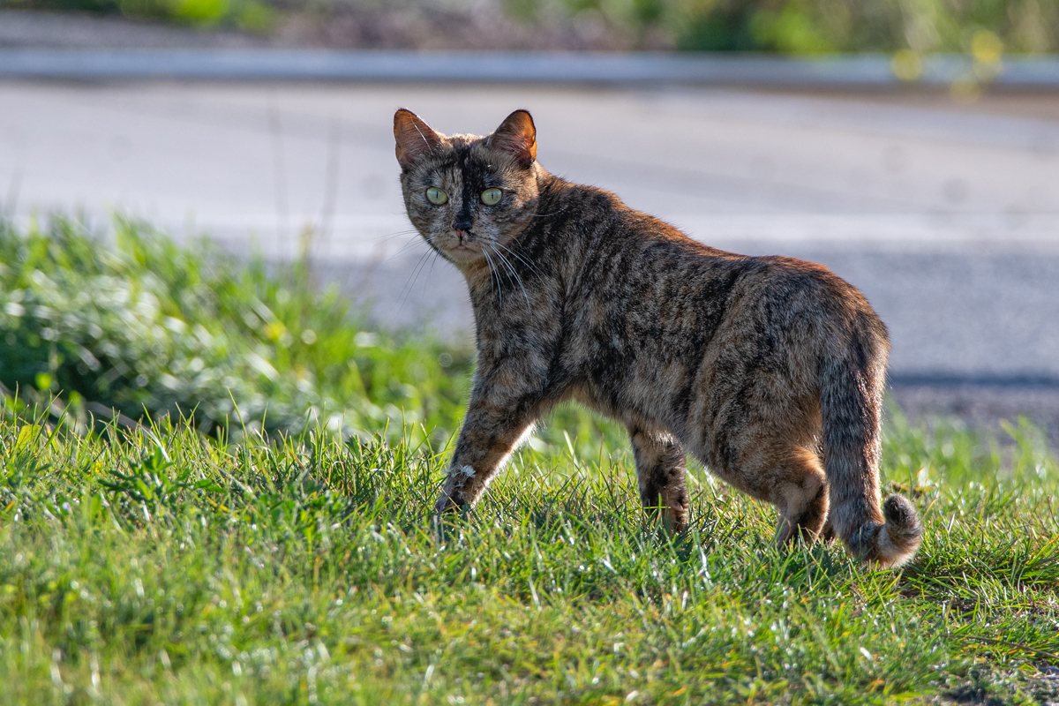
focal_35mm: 900
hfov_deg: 2.3
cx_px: 530
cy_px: 353
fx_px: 26473
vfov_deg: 1.5
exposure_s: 1/800
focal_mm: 600
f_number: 7.1
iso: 400
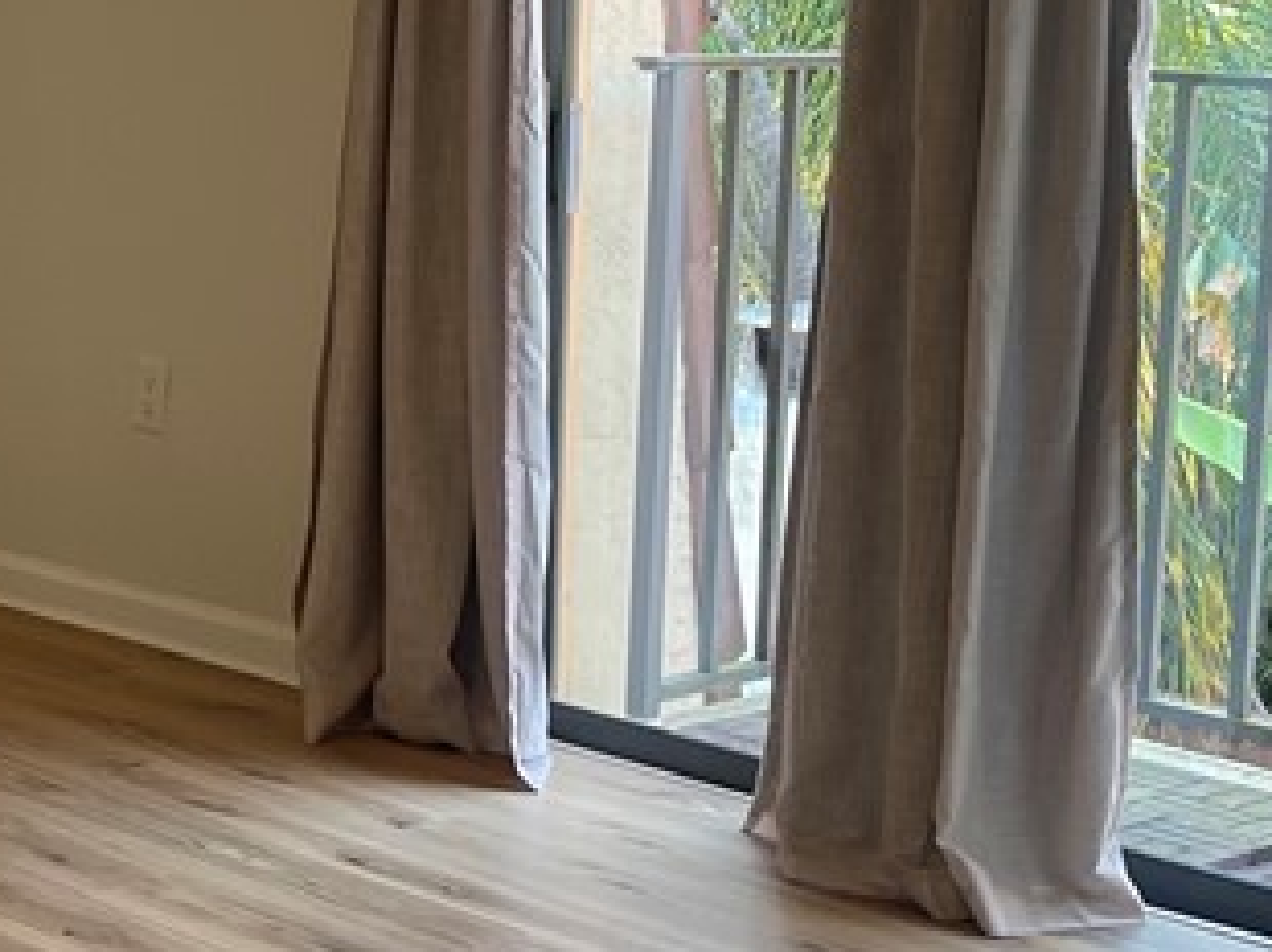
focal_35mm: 86
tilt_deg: -2.5
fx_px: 3158
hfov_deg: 21.4
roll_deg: -1.3
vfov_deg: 16.9
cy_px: 82
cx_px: -189
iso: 100
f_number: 1.6
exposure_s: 1/120
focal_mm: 4.2
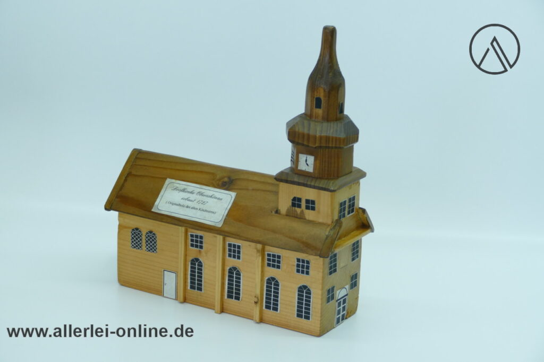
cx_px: 272
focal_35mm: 86
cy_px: 181
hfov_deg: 23.7
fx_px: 1299
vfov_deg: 15.9
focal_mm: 31.44
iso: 400
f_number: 3.8
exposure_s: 1/80
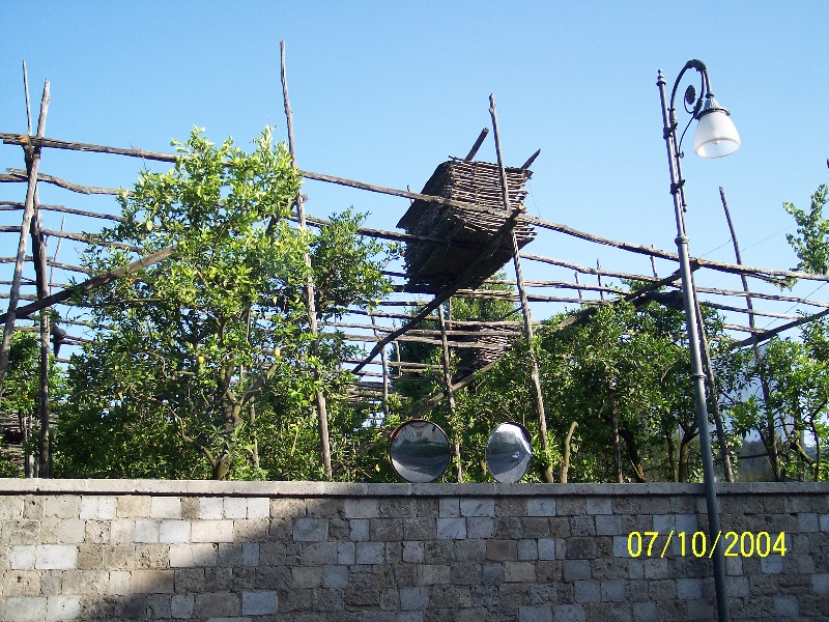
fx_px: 910
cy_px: 311
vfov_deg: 37.7
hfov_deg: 49.0
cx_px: 414
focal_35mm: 38
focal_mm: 8
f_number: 2.8
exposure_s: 1/700
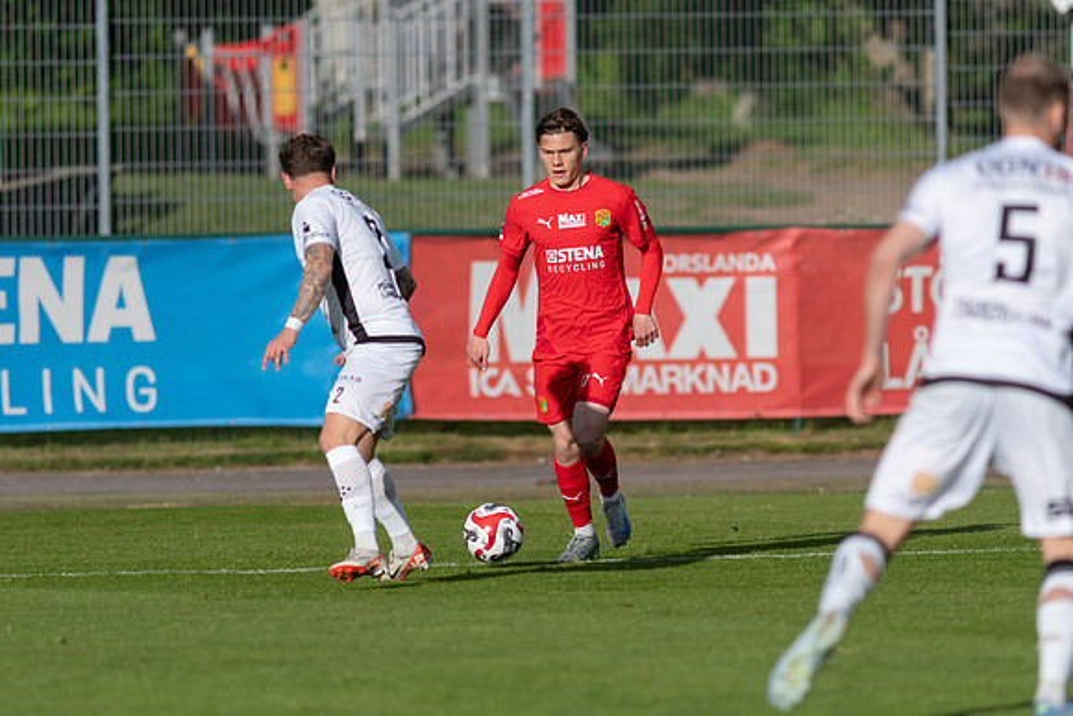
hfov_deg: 4.6
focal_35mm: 450
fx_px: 13415
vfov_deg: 3.1
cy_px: 358
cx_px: 536
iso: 100
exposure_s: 1/2500
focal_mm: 300
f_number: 3.2
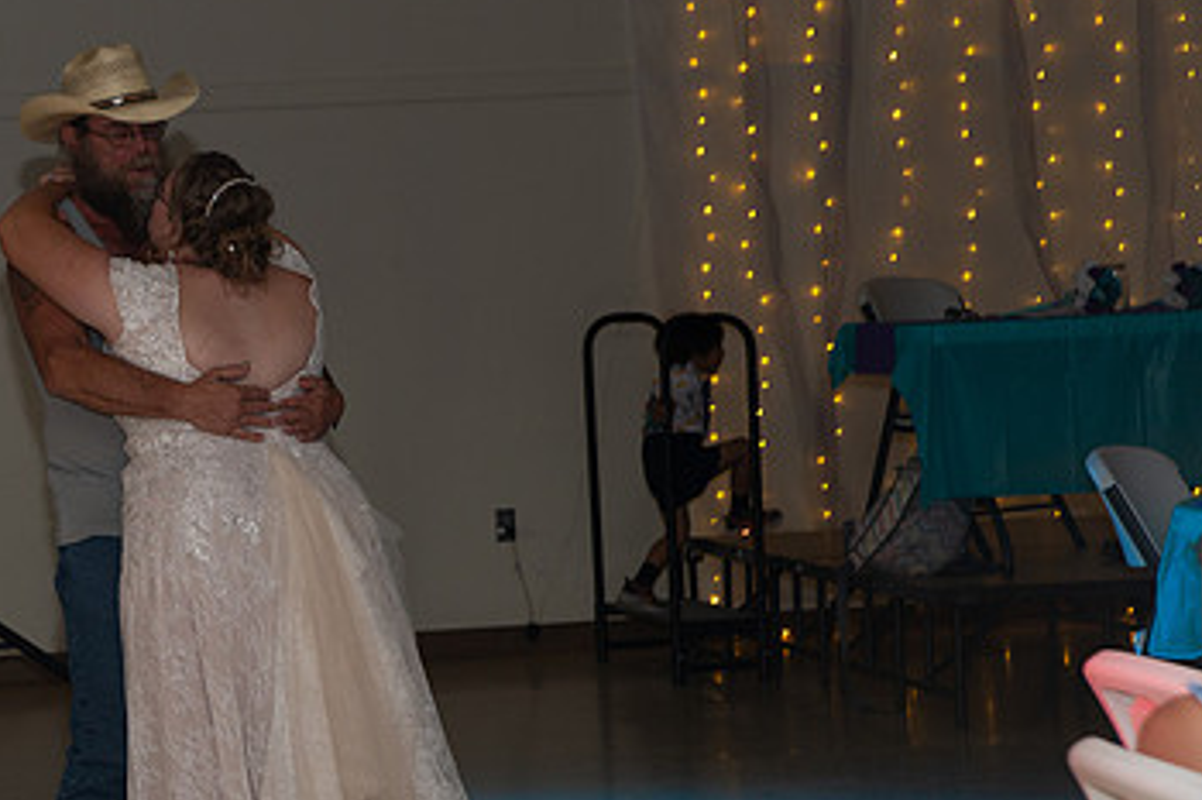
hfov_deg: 17.0
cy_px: 405
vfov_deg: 11.6
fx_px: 3938
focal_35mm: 118
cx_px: 49
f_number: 3.5
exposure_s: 1/125
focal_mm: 58
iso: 800
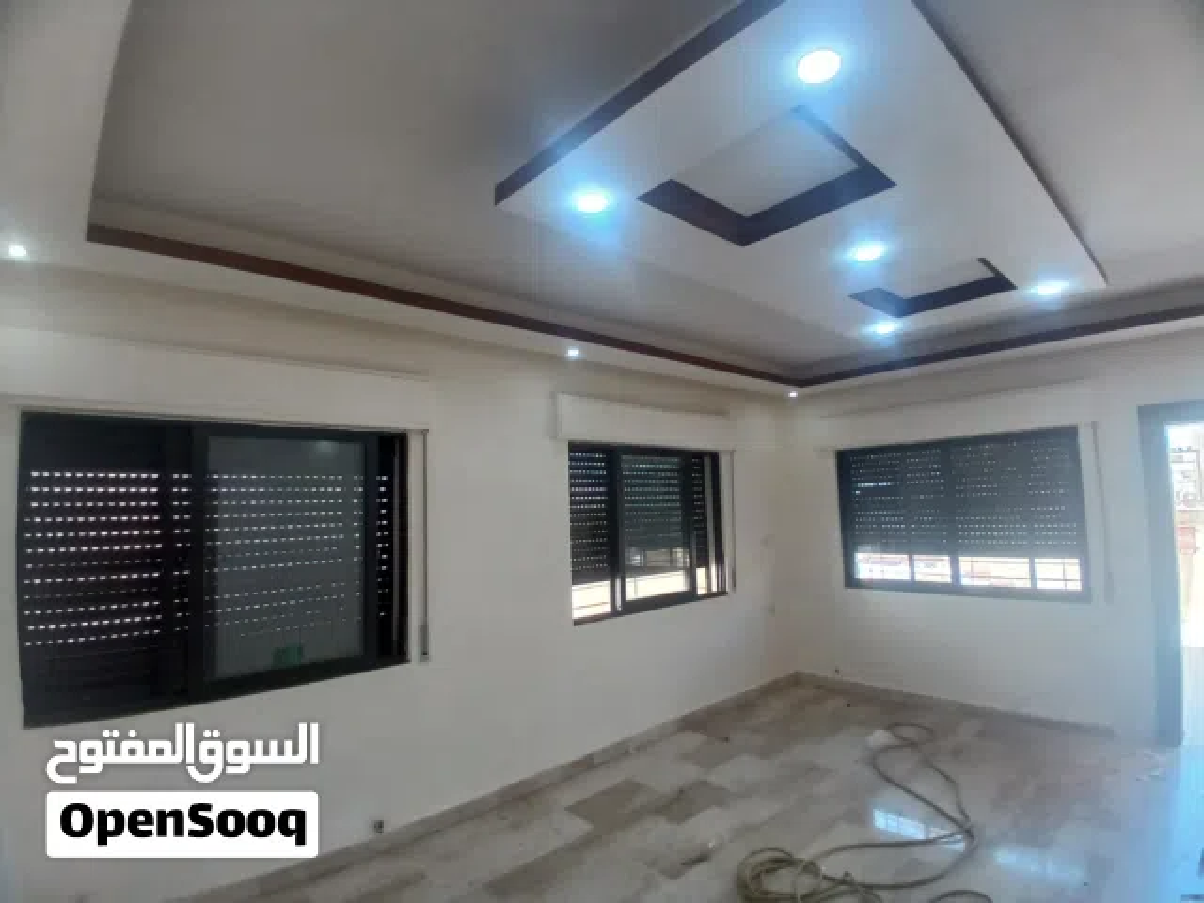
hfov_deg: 91.0
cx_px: 602
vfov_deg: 74.7
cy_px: 452
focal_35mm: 17
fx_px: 591
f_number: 2.2
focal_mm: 1.4
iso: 80
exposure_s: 1/50
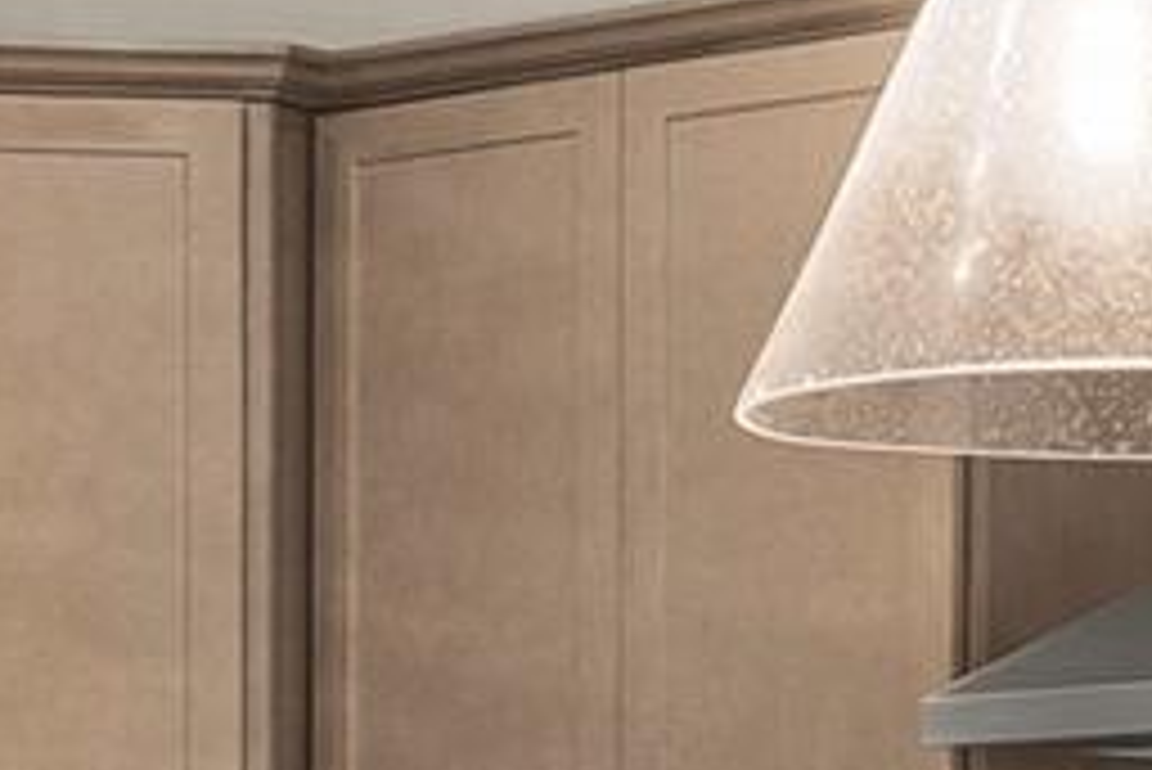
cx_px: 1314
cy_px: 1281
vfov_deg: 10.2
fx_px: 4098
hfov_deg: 15.5
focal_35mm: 128
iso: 640
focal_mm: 16
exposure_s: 1/6
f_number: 8
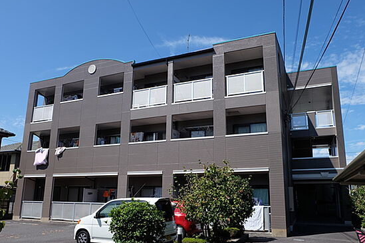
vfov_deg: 46.2
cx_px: 191
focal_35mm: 28
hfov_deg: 65.5
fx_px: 284
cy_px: 139
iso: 200
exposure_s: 1/400
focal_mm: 16
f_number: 8
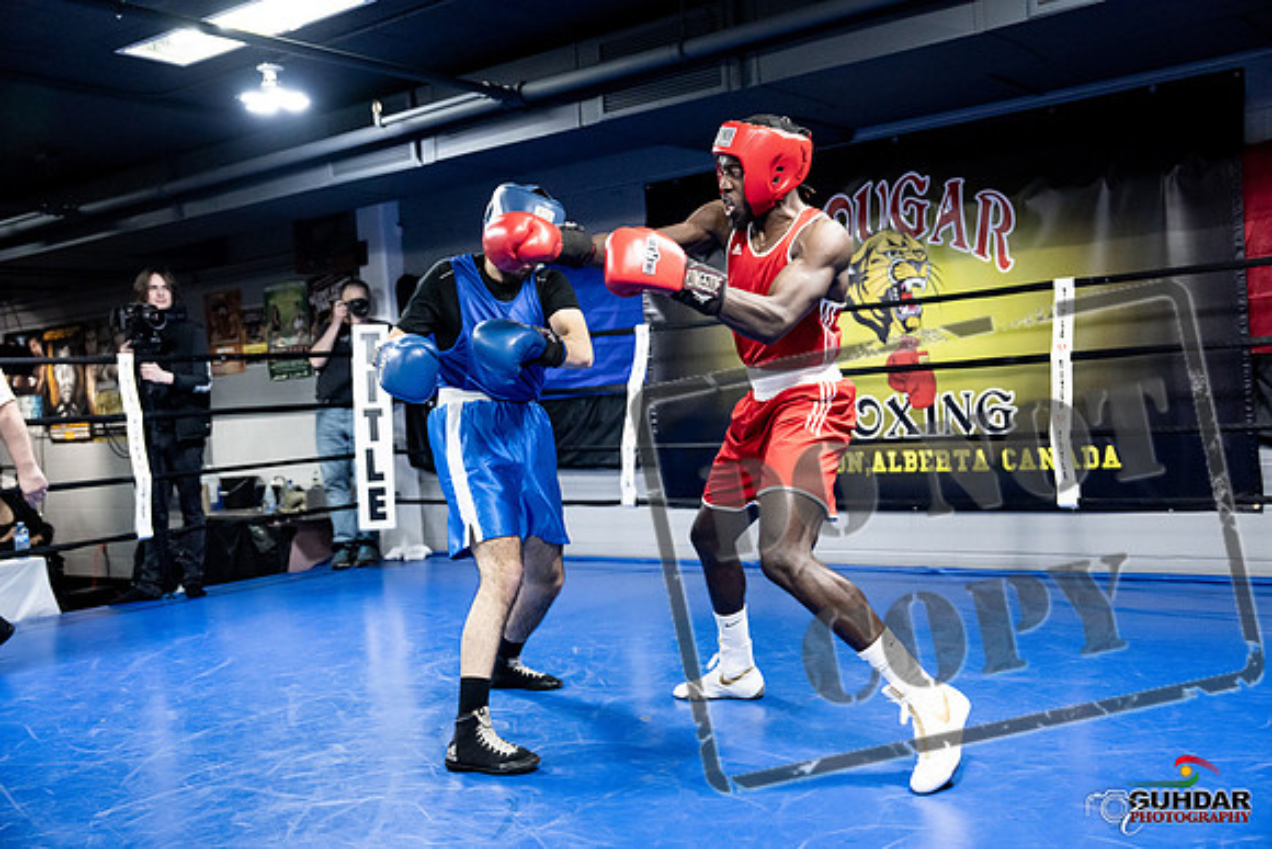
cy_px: 424
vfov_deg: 37.9
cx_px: 636
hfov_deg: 54.4
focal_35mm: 35
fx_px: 1237
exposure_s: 1/1000
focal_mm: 35
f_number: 2.8
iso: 6400
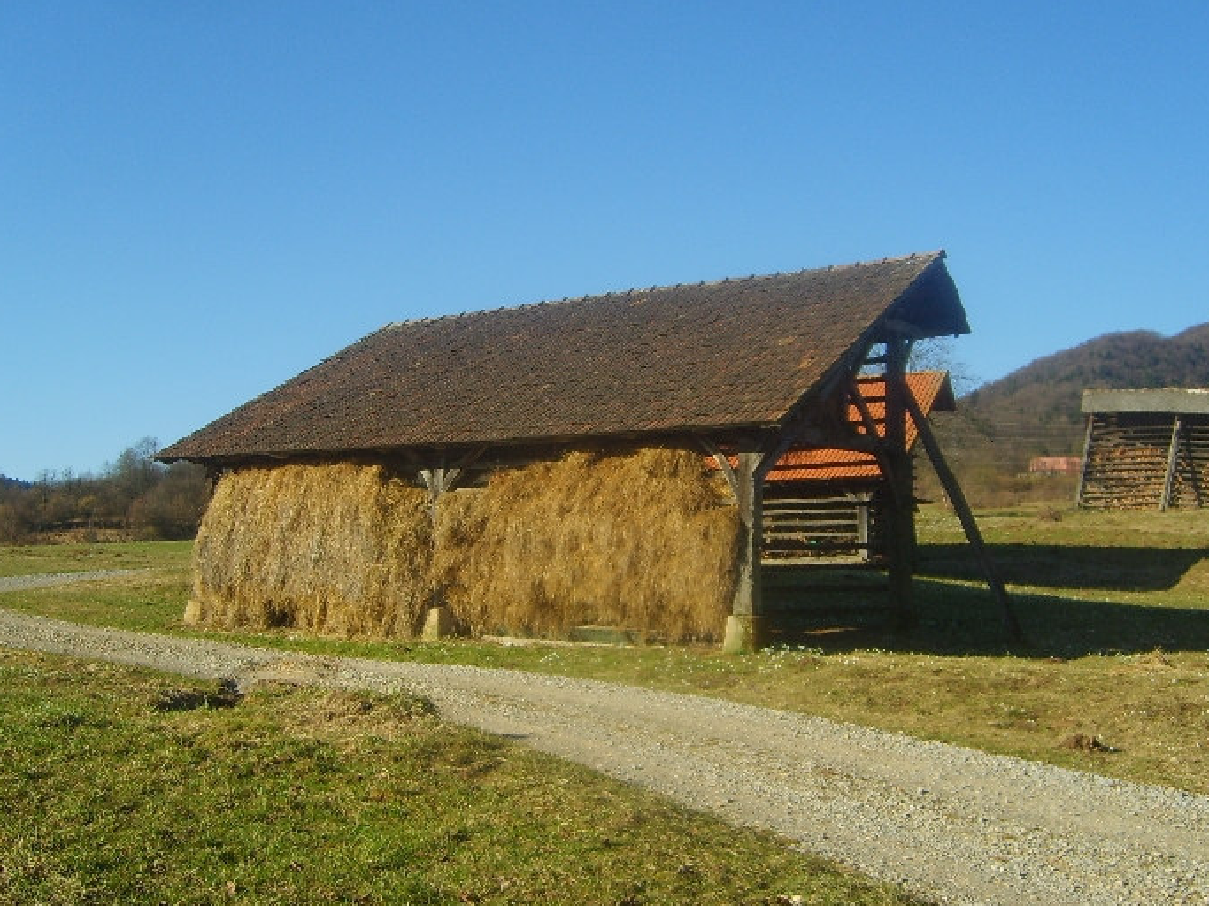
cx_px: 612
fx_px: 1432
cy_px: 428
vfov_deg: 35.1
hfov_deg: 45.8
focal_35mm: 41
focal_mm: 5.8
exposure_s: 1/750
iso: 50
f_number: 2.8
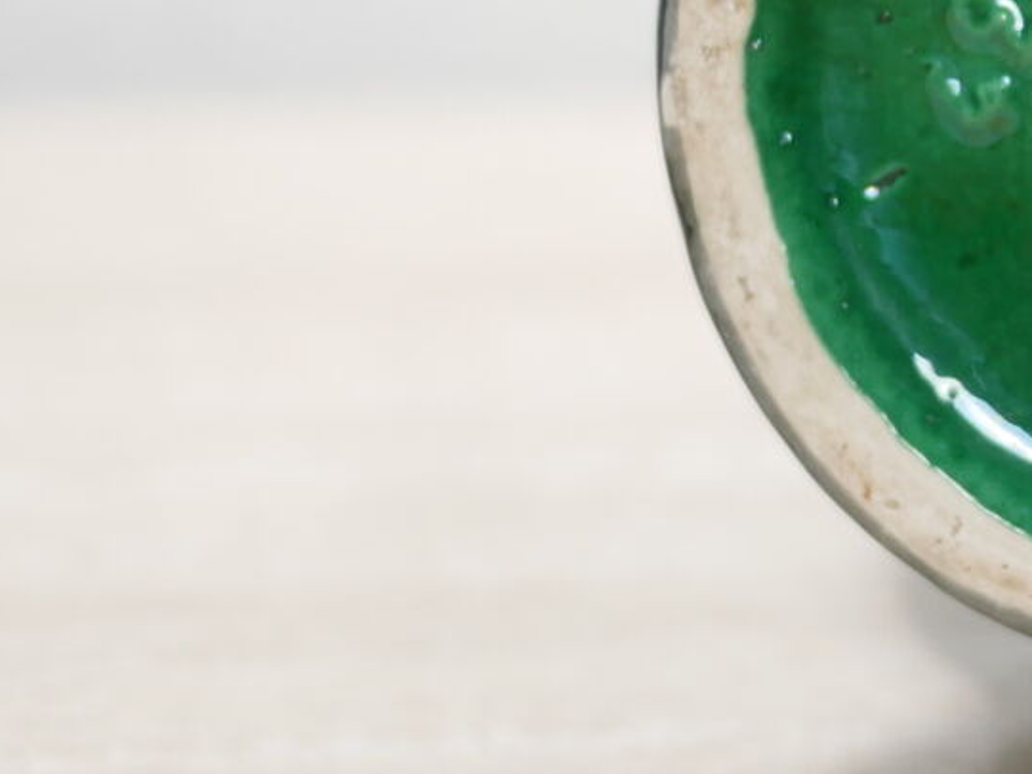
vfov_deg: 9.9
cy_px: -32
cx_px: 1291
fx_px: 4413
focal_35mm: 148
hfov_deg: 12.9
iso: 200
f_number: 1.7
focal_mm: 20
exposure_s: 1/60
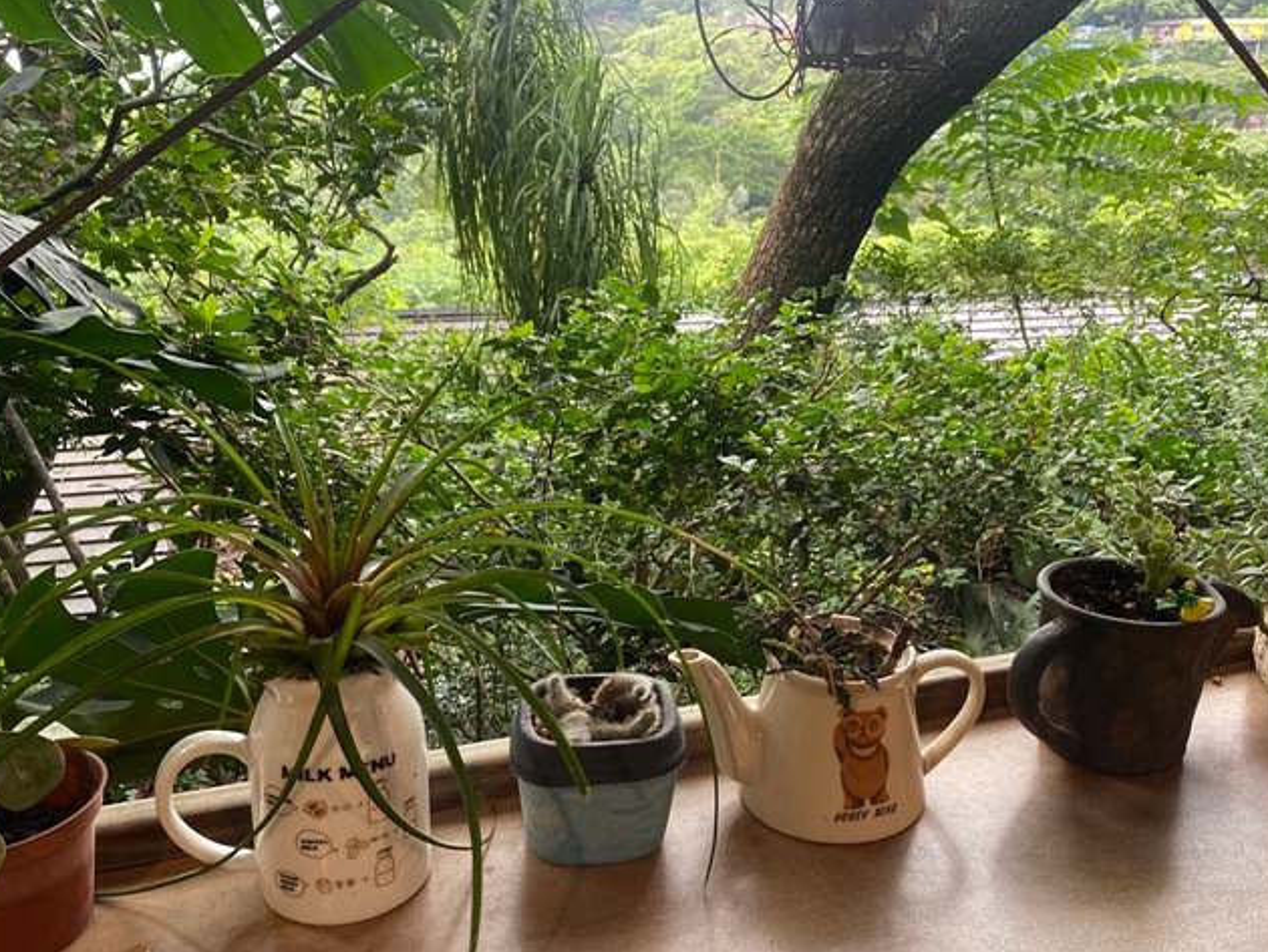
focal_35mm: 33
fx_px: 1209
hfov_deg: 55.0
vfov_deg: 43.0
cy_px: 465
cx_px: 747
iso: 80
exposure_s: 1/121
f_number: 1.8
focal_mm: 4.25
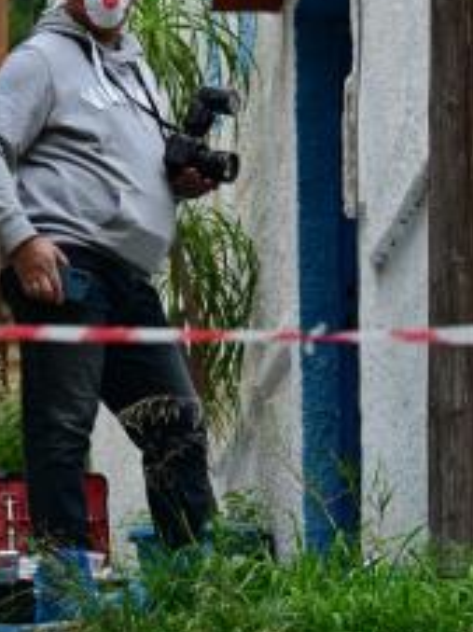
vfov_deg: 1.9
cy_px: 213
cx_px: 285
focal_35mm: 1041
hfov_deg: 1.4
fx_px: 19002
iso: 1250
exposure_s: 1/800
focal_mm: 370
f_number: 6.3
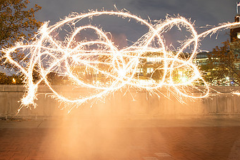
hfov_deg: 51.9
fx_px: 240
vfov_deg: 36.8
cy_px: 72
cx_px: 75
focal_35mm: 36
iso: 200
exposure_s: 10
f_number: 5.6
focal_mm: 18
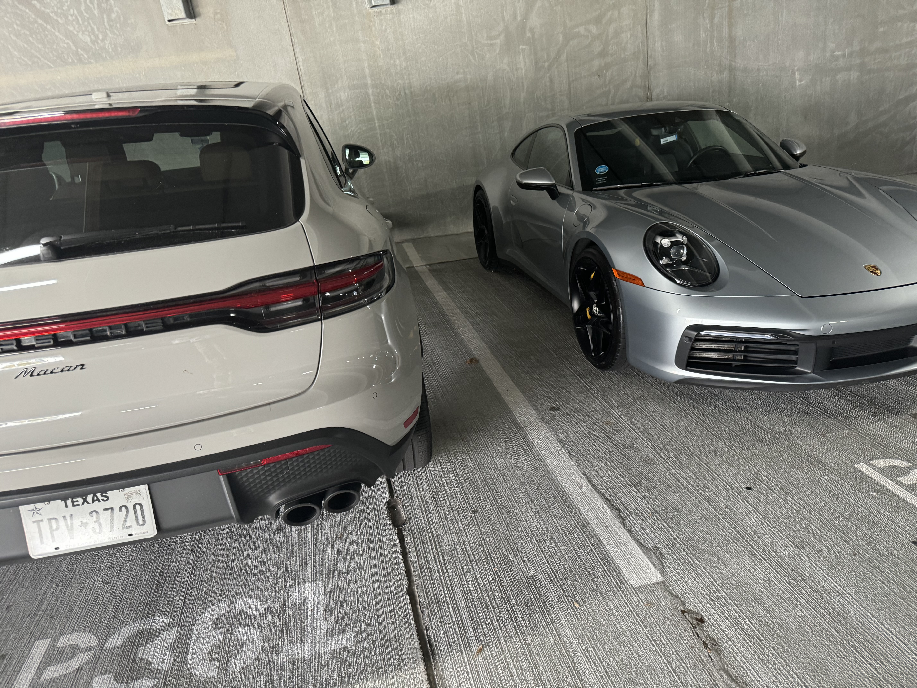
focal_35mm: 24
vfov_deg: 56.8
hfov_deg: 71.6
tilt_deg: -23.3
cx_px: 458
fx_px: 636
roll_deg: +9.2
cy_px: 344
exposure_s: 1/60
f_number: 1.78
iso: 400
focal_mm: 6.76
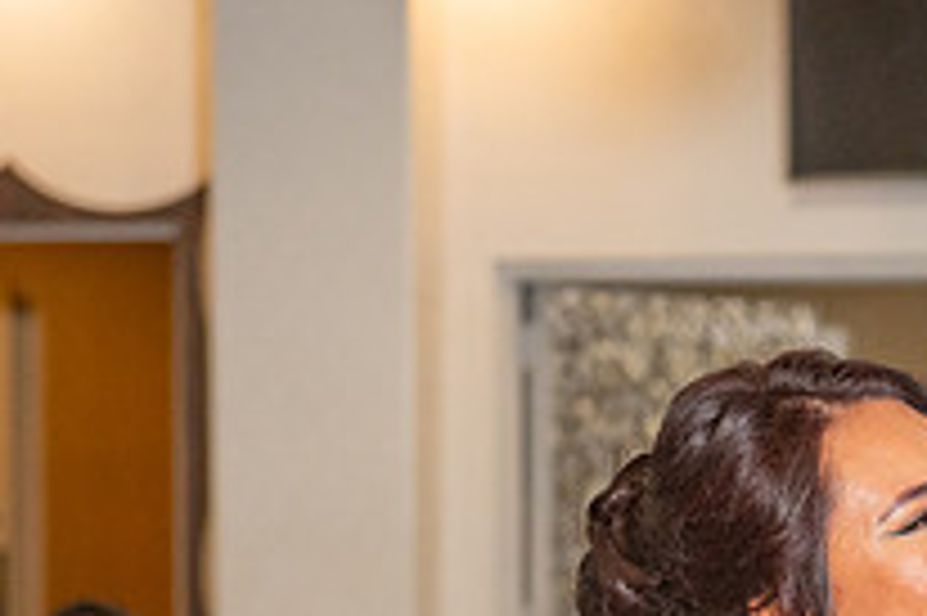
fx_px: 5635
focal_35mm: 219
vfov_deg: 6.2
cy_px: 751
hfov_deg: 9.3
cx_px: 931
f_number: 4.5
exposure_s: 1/125
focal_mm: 70
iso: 800
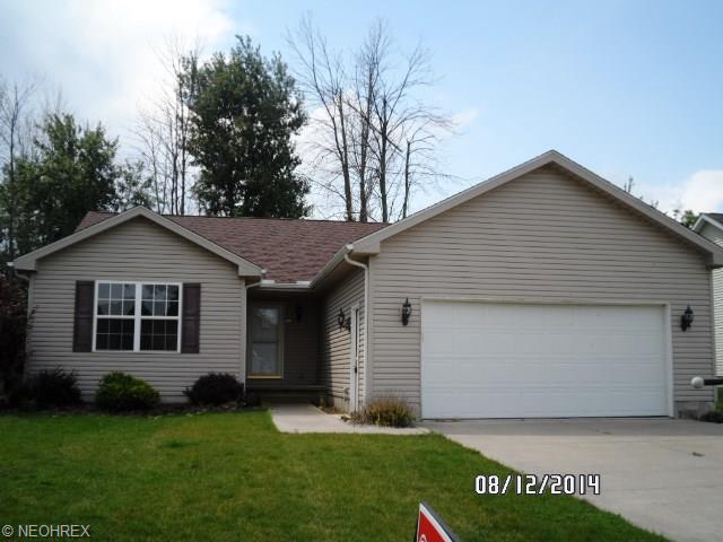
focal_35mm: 36
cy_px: 271
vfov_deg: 39.7
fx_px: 752
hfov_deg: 51.4
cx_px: 362
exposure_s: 1/750
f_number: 3
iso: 100
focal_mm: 6.5
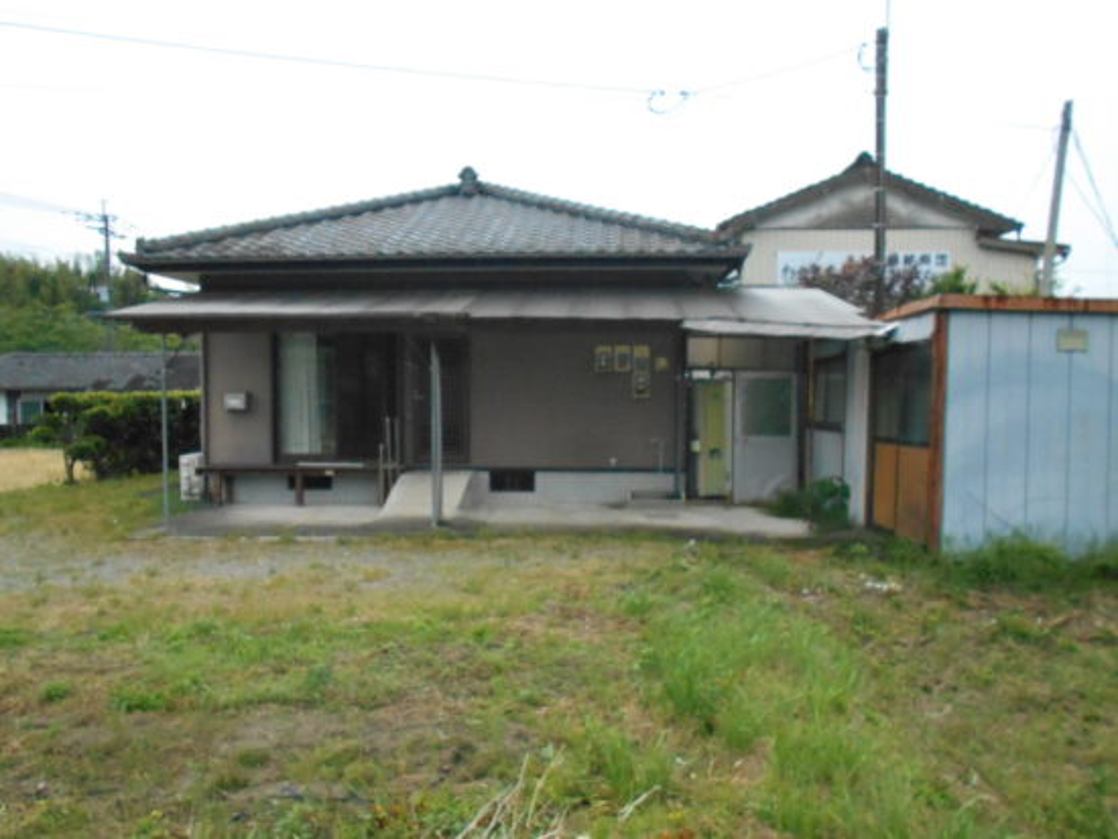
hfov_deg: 59.9
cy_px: 420
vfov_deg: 46.8
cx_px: 559
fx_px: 969
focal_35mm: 30
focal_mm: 5.1
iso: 800
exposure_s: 1/800
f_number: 8.5
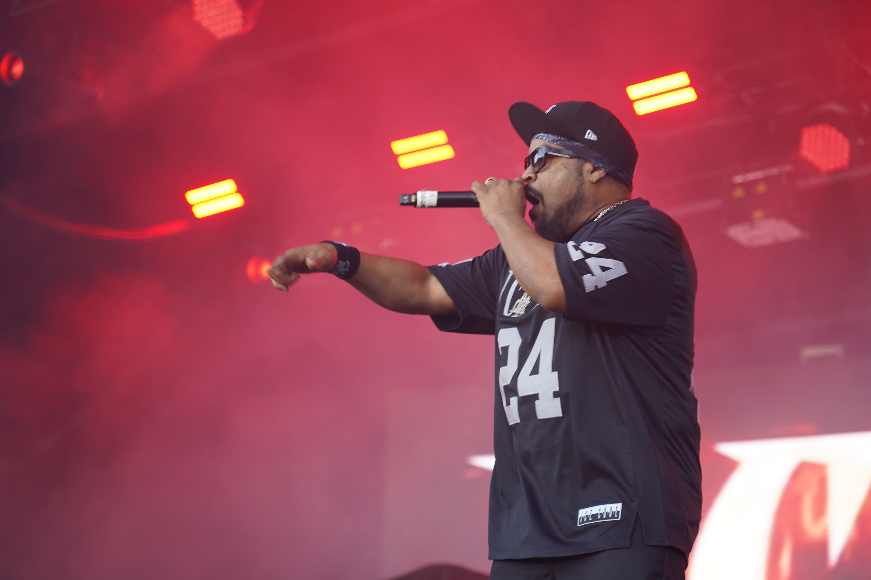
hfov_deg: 19.5
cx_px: 436
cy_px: 290
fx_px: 2540
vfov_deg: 13.0
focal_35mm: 105
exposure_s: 1/160
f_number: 4
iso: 250
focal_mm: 105
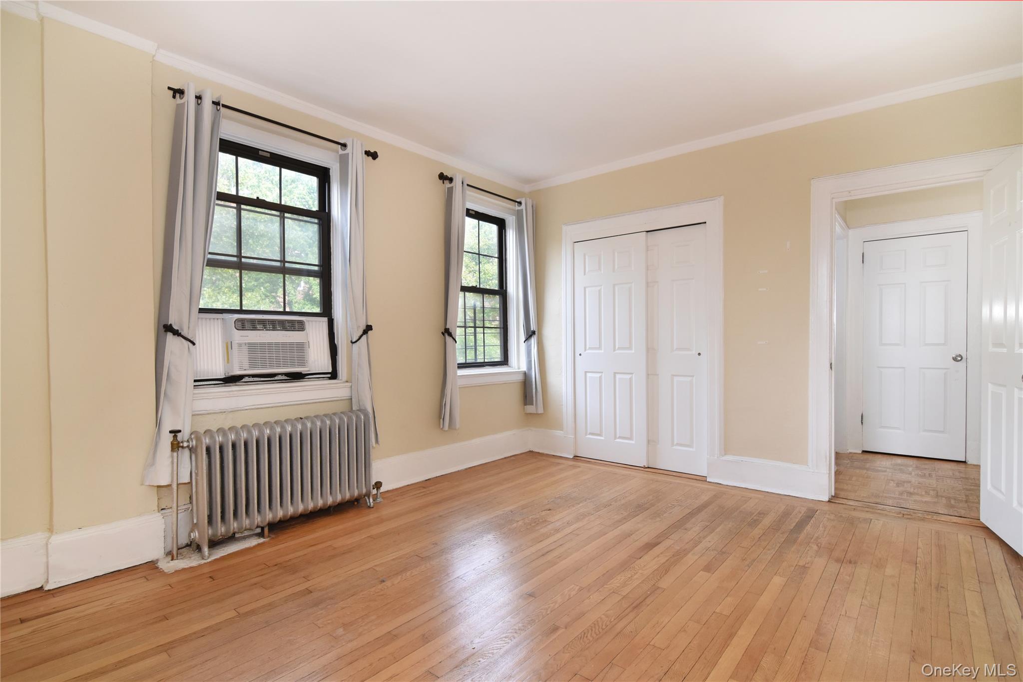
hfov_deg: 95.0
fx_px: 469
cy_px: 341
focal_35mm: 16
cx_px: 512
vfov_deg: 72.0
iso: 640
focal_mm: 11
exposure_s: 1/50
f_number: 9
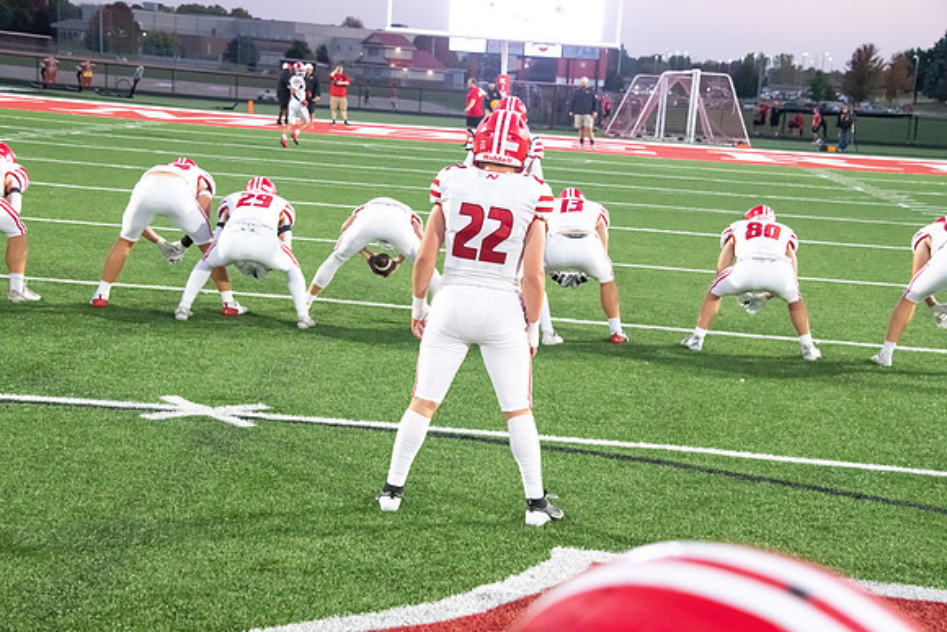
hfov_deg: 31.0
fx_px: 1710
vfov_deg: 20.9
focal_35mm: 65
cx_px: 474
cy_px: 316
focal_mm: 65
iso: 10000
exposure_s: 1/250
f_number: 7.1
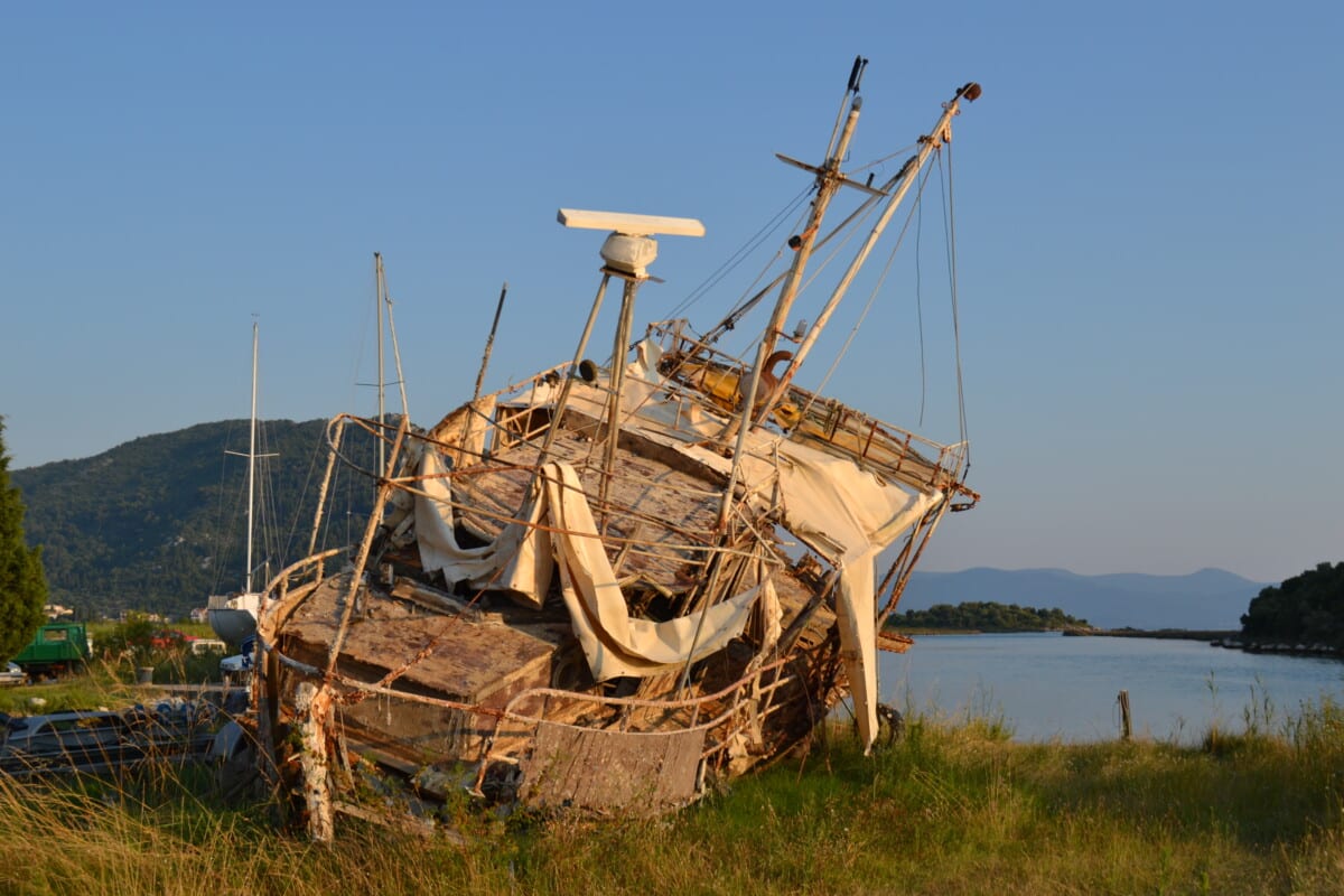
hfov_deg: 43.6
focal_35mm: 45
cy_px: 448
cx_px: 672
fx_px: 1680
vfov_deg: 29.9
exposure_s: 1/200
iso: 100
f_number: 7.1
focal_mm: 30
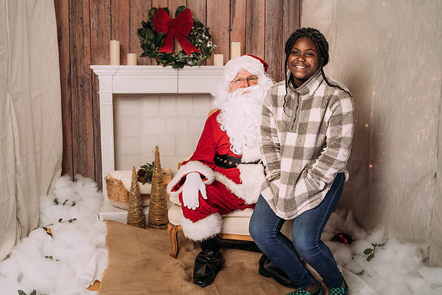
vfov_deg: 35.1
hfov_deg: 50.7
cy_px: 143
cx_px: 211
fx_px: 466
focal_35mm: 38
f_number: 5
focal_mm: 35
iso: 100
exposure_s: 1/100
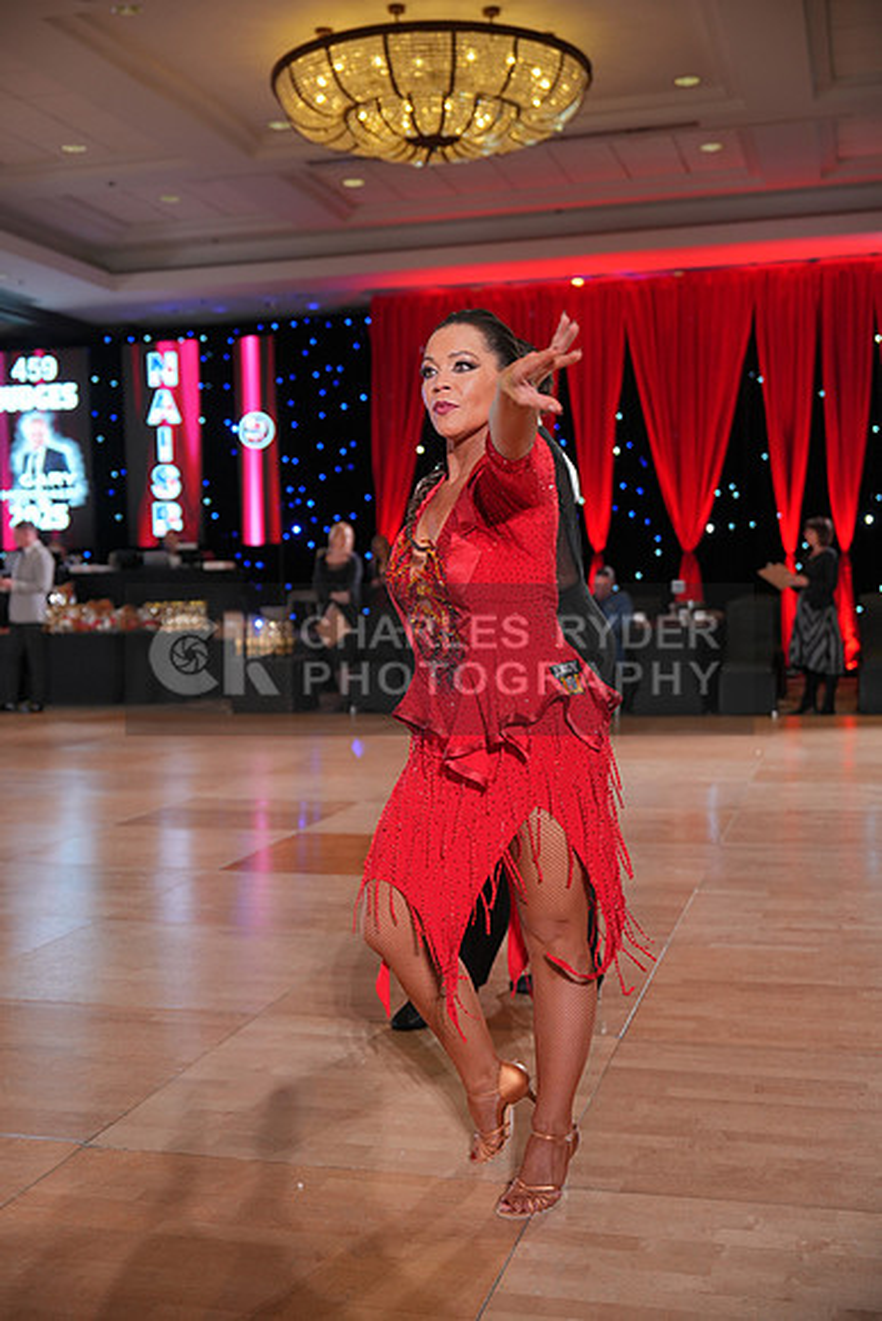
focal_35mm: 42
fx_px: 1542
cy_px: 660
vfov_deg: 46.4
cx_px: 441
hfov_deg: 31.9
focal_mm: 42
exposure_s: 1/400
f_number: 2.8
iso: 1000
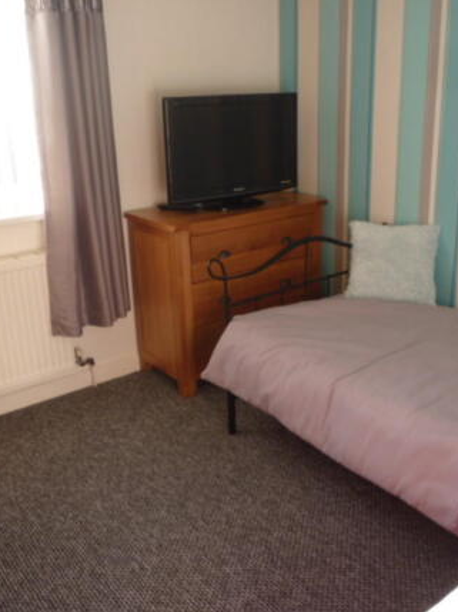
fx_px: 601
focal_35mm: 34
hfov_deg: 41.7
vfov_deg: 54.0
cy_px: 309
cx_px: 239
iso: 80
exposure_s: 1/40
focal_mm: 4.5
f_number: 2.8
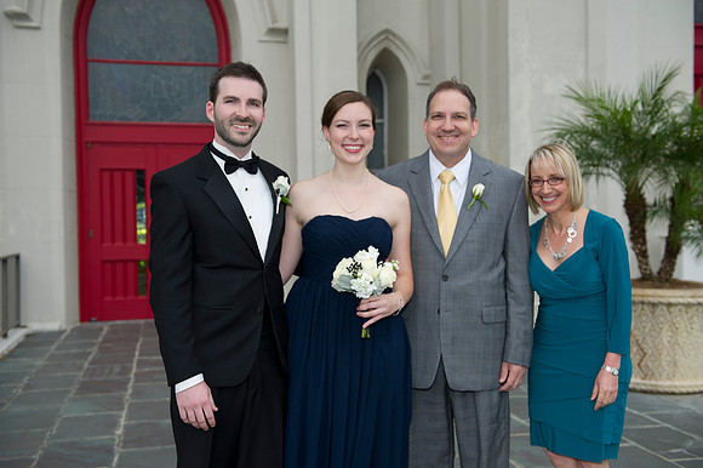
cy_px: 234
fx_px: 820
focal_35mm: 42
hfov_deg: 46.4
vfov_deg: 31.9
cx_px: 352
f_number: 4
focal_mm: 42
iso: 200
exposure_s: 1/125
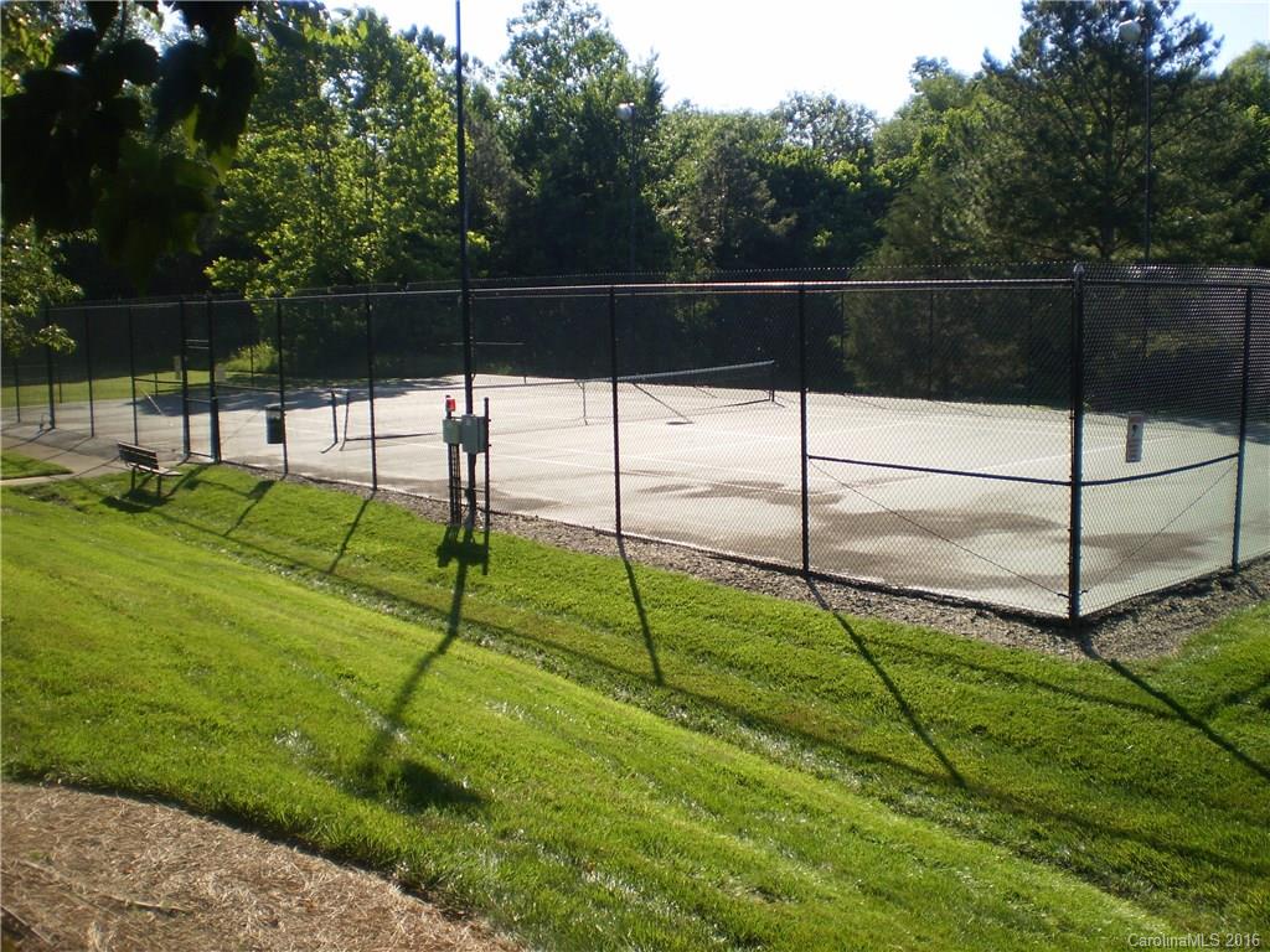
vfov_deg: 39.7
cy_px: 476
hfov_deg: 51.4
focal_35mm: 36
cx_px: 635
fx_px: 1321
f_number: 3.1
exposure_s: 1/640
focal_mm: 6.3
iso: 64
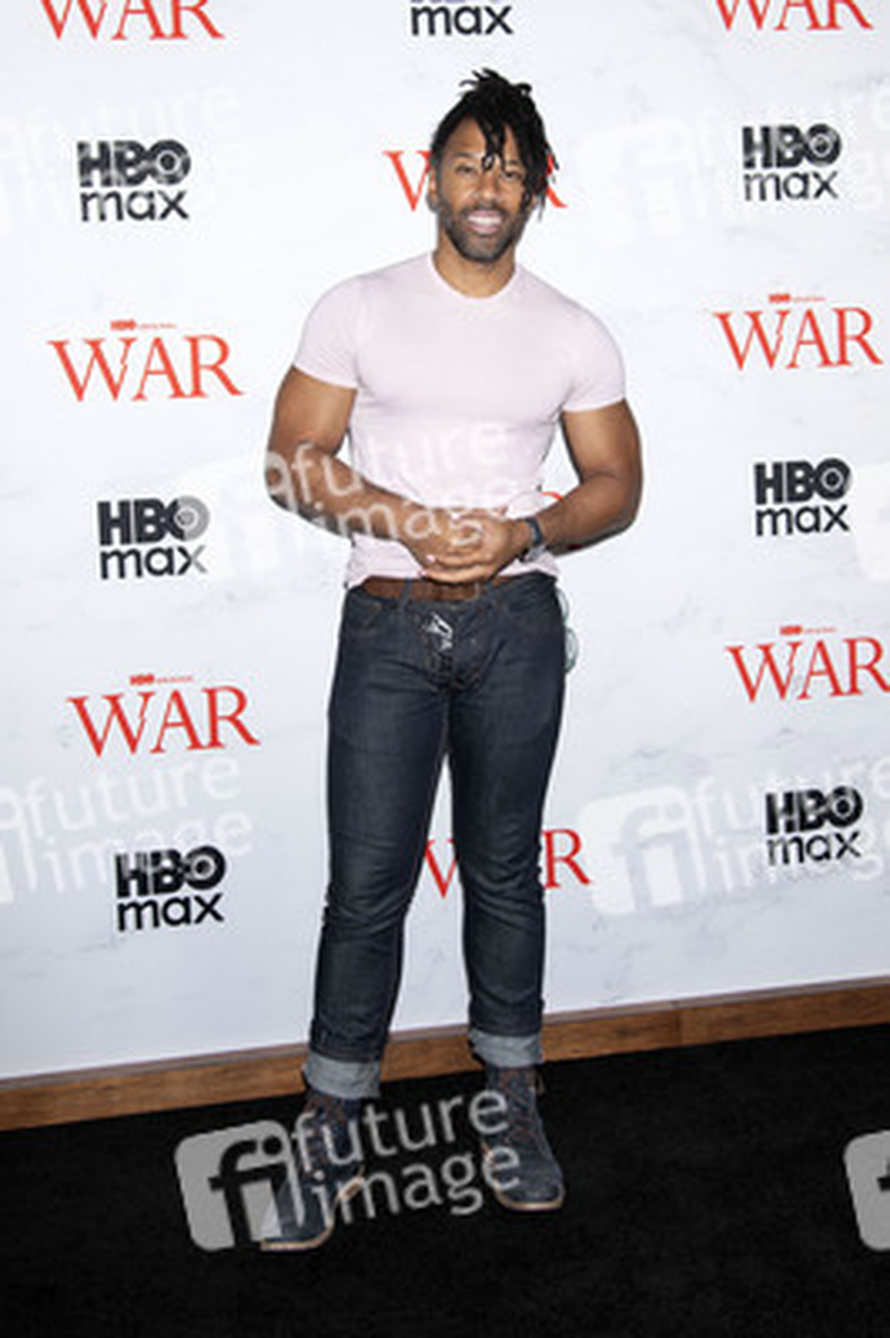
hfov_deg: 35.0
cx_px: 445
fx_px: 1412
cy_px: 669
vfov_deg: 50.7
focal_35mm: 38
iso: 640
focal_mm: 38
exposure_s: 1/200
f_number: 5
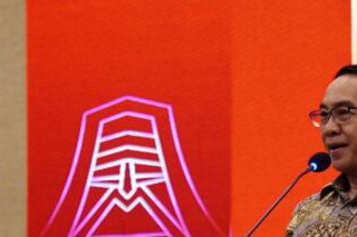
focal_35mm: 336
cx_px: 342
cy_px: 200
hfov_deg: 6.1
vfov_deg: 4.1
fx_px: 3330
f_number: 2.8
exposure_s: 1/100
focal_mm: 70
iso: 2000
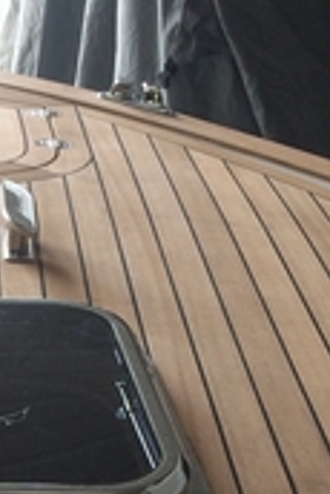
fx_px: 1441
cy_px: 712
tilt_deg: -36.6
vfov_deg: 17.7
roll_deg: +1.6
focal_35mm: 105
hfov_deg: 12.8
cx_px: -37
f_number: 2.2
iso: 40
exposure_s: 1/100
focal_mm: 4.15
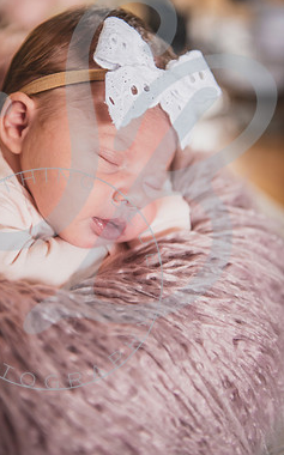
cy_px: 188
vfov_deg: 35.0
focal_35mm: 58
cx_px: 105
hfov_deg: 22.3
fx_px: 719
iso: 1000
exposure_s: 1/250
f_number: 2.8
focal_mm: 48
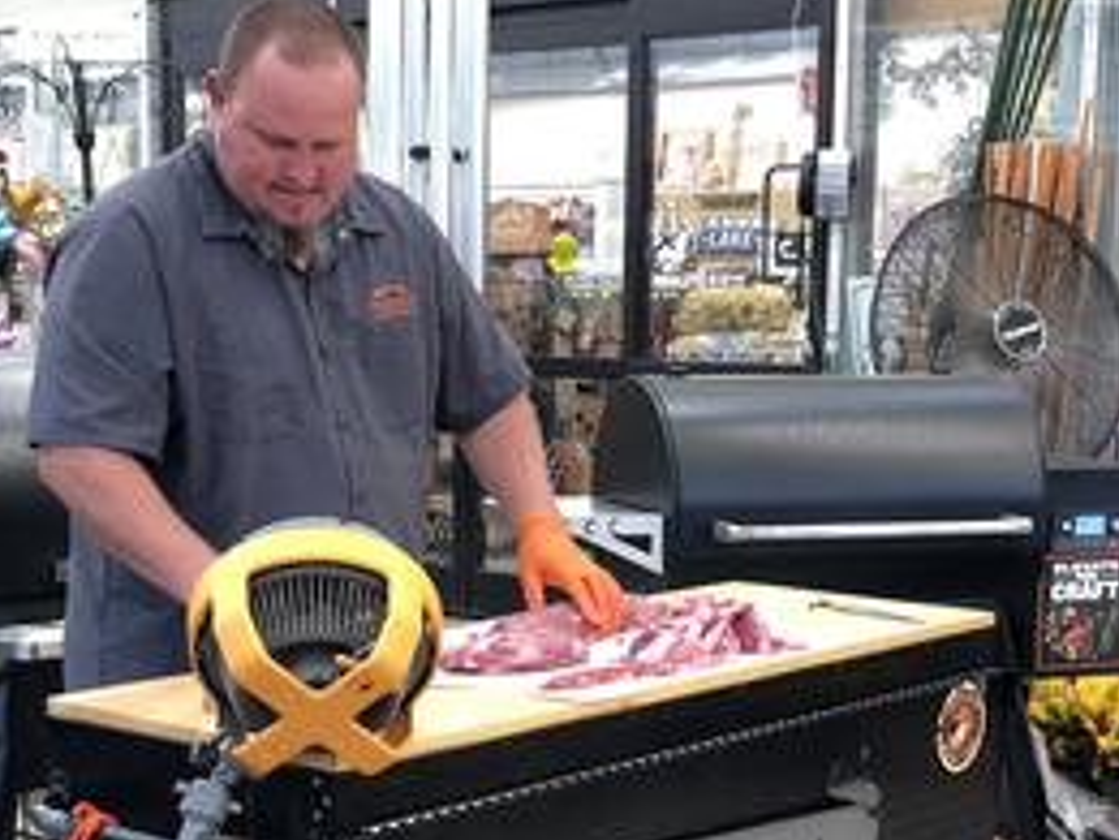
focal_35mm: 70
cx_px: 562
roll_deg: -0.7
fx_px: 2263
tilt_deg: -10.6
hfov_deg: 27.8
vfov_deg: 20.7
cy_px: 715
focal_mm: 6
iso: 100
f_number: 2.4
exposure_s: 1/40
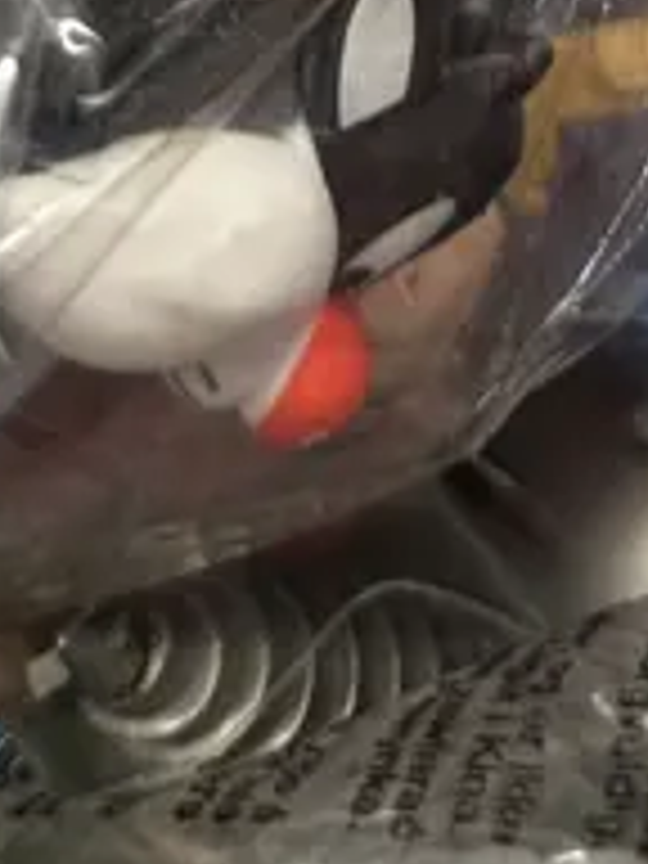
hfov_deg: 11.4
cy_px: -972
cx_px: 670
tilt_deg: -73.2
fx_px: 3195
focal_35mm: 128
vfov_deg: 13.0
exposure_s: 1/50
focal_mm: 6.86
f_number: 1.78
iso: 125
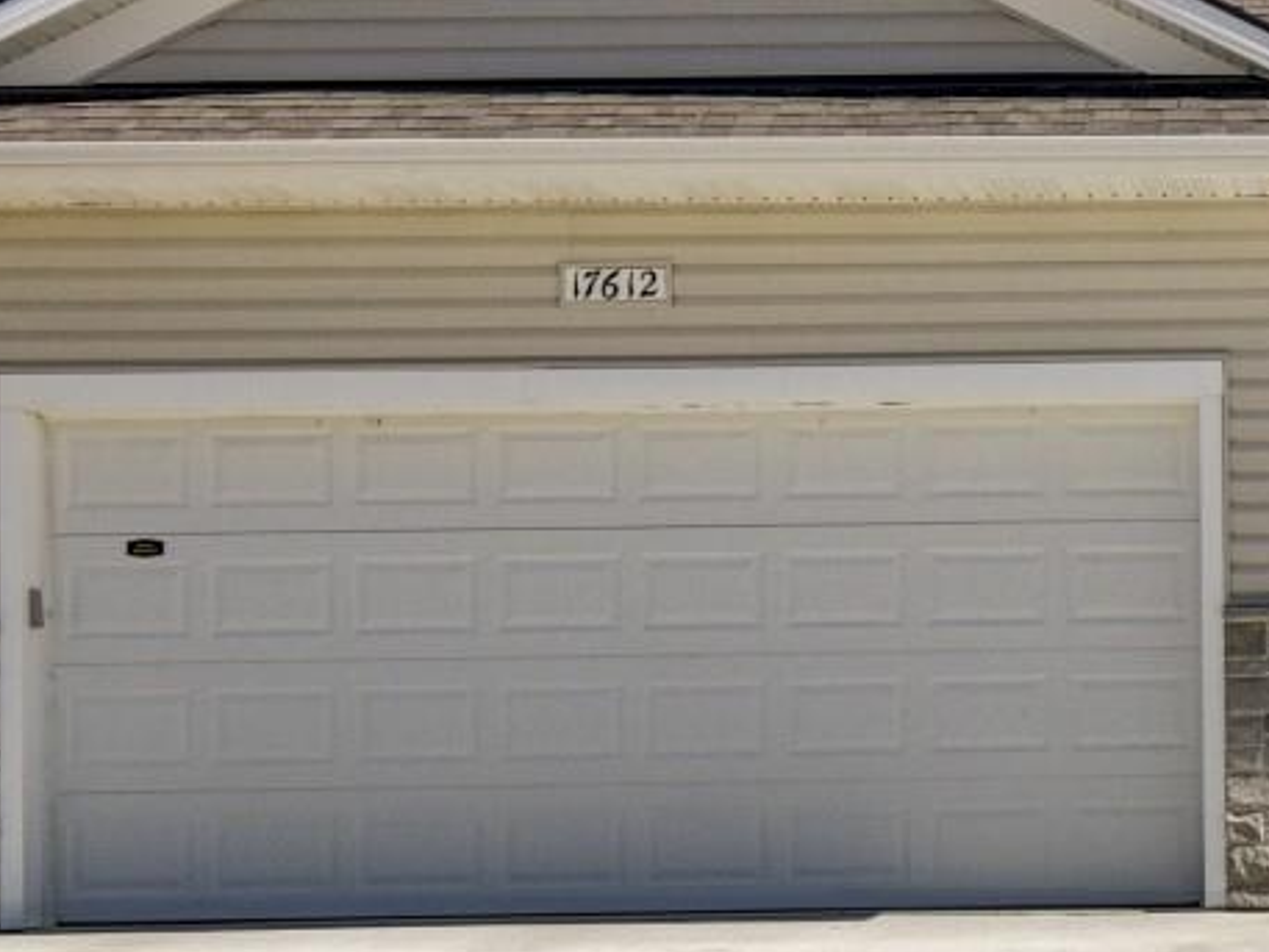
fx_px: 3704
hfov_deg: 18.9
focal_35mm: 101
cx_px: 1288
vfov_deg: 14.6
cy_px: 544
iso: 400
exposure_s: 1/1000
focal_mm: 20
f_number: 8
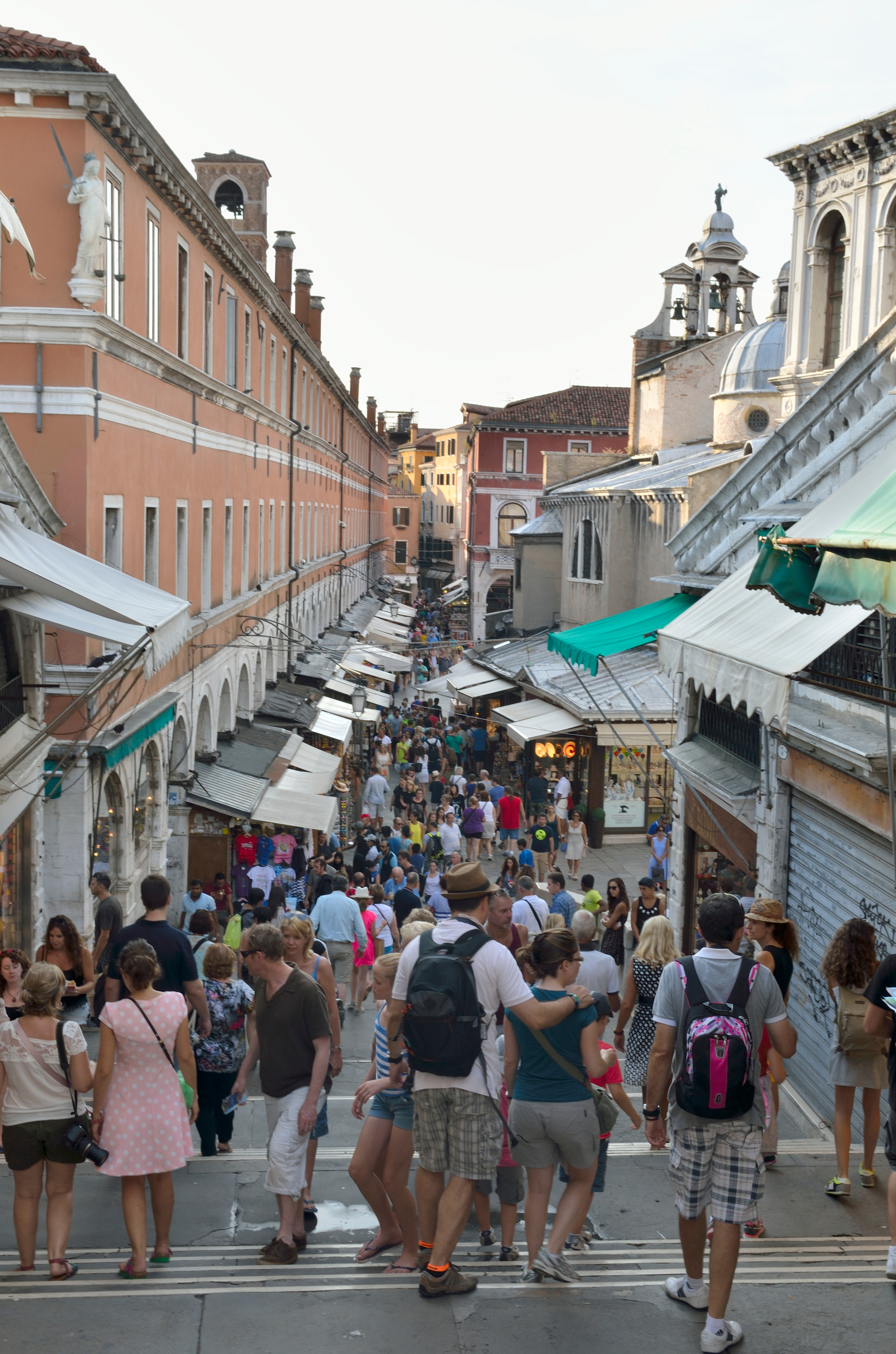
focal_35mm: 44
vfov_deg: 45.1
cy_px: 677
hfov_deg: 30.7
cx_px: 448
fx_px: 1632
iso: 100
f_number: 8
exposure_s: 1/100
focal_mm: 29
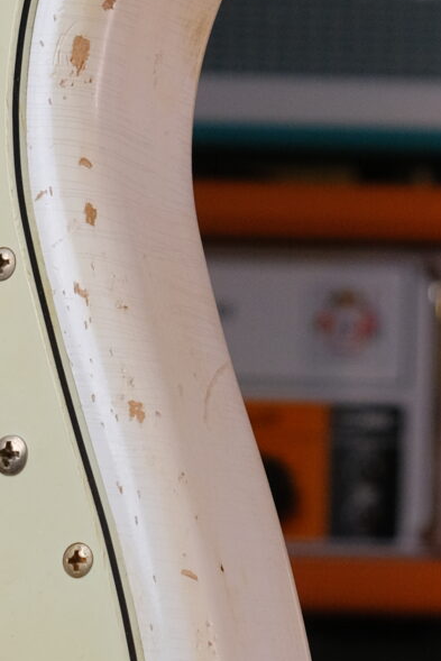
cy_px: 324
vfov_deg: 13.5
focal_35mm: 152
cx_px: -389
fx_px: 2791
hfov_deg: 8.6
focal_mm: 23.3
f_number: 4.5
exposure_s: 1/180
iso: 800
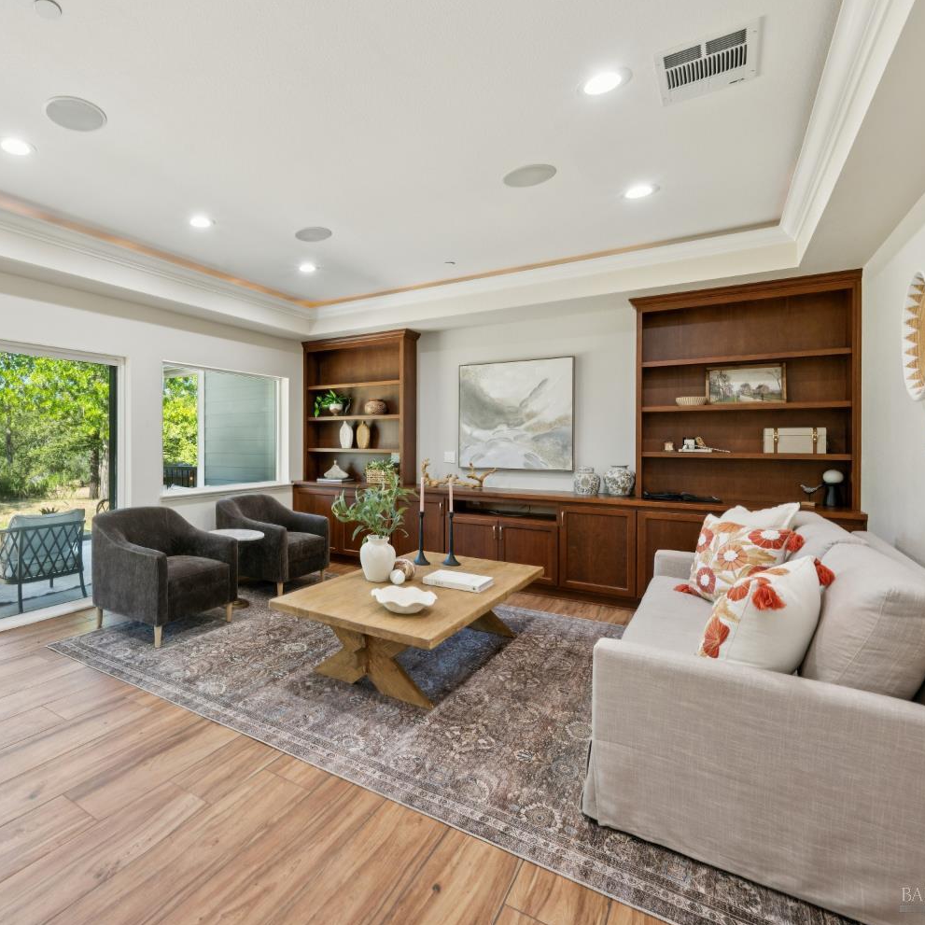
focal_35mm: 18
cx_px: 277
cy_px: 461
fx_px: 544
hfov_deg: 77.0
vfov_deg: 80.7
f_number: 9
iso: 250
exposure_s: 1/13
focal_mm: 14
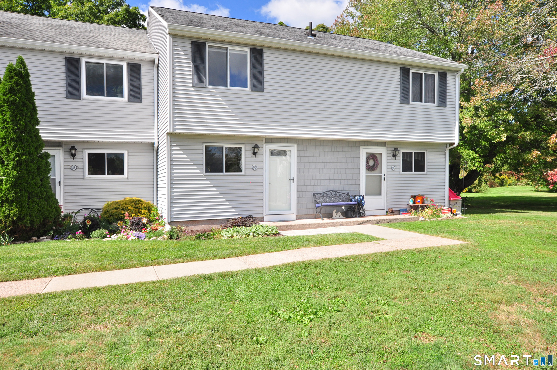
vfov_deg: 47.8
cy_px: 185
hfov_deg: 67.4
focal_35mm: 27
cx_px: 278
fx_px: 417
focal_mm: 18
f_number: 8
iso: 320
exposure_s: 1/500
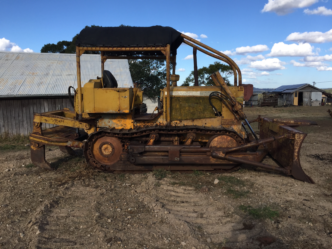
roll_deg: -0.4
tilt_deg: -7.8
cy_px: 124
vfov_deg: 48.2
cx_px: 166
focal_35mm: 29
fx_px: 278
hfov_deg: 61.7
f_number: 2.2
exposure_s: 1/1464
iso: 32
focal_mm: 4.15
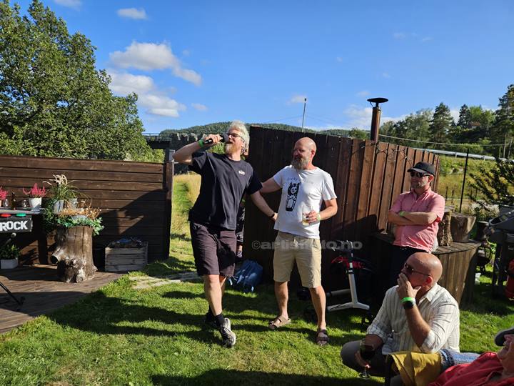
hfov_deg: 73.9
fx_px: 342
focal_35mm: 23
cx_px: 257
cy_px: 193
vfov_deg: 58.9
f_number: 1.8
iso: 25
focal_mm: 5.4
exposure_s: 1/1276
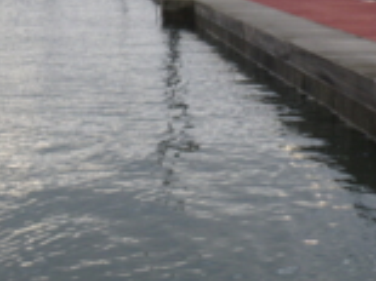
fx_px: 955
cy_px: 124
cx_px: 223
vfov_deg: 16.8
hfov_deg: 22.2
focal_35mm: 88
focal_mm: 6.1
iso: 64
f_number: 3.8
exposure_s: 1/100
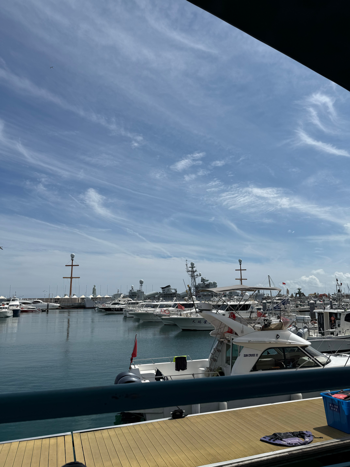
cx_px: 175
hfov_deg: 56.8
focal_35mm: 24
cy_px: 234
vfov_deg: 71.6
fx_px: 324
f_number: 1.78
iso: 80
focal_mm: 6.76
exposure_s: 1/11905
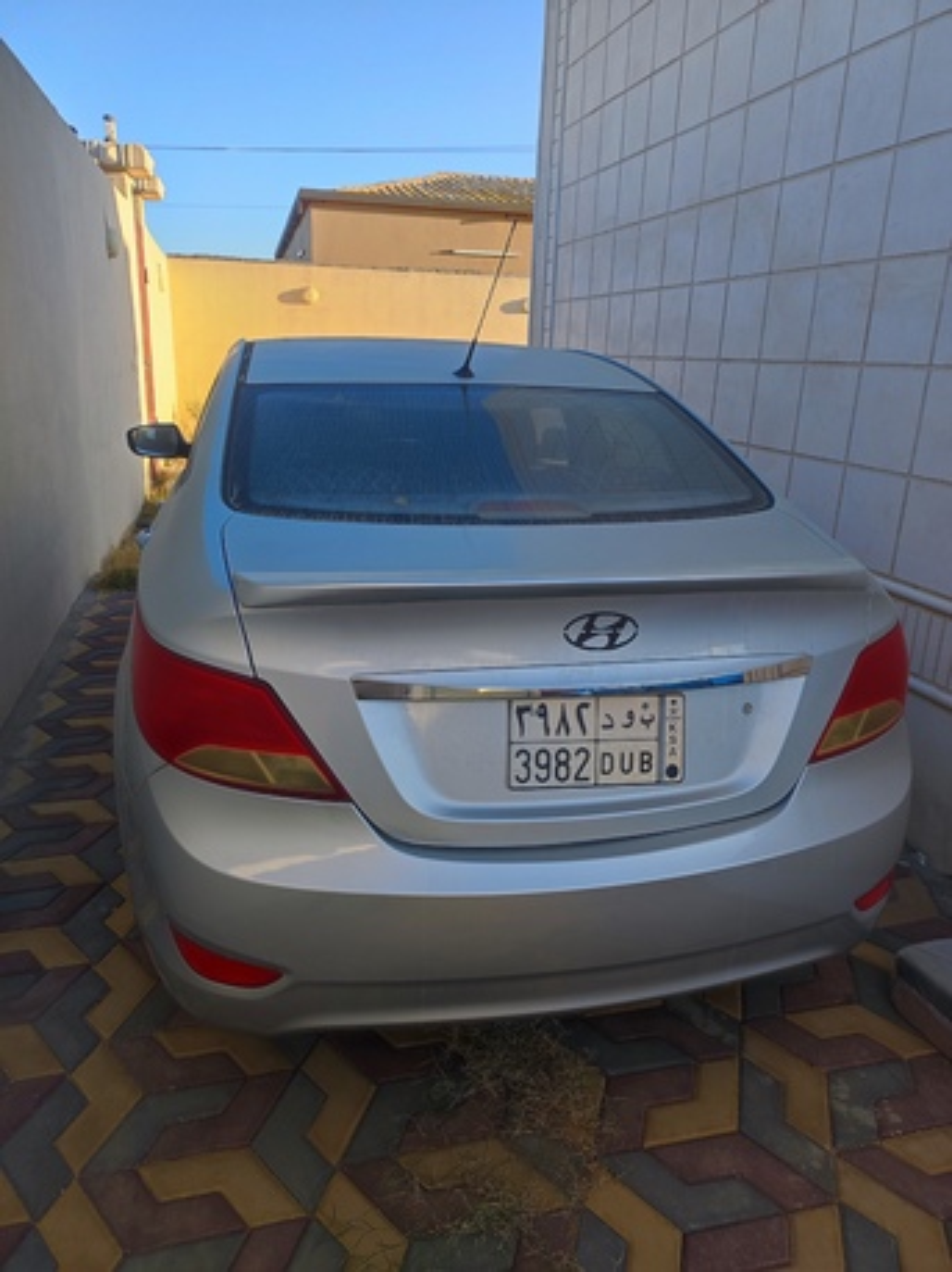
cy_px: 636
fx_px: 918
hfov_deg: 54.8
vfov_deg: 69.4
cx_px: 476
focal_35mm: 25
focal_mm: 4.7
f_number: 1.79
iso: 67
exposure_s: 1/120
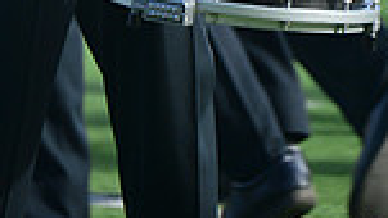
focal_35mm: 1244
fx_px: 12801
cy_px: -346
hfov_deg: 1.7
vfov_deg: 1.0
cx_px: 220
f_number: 5.6
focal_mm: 400
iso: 125
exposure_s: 1/500
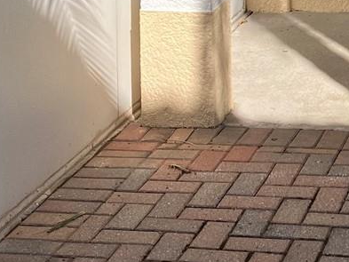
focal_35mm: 114
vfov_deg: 12.1
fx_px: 1150
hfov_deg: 16.7
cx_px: 385
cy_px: -191
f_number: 1.8
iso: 32
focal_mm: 3.99
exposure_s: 1/1012
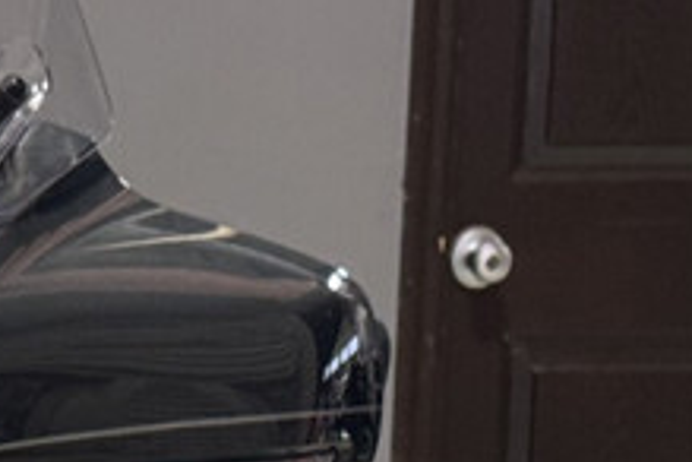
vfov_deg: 5.5
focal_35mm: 243
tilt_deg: -11.4
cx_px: -460
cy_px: 880
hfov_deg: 8.2
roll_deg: -0.4
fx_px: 4671
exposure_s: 1/60
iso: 200
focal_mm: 6.76
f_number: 1.78
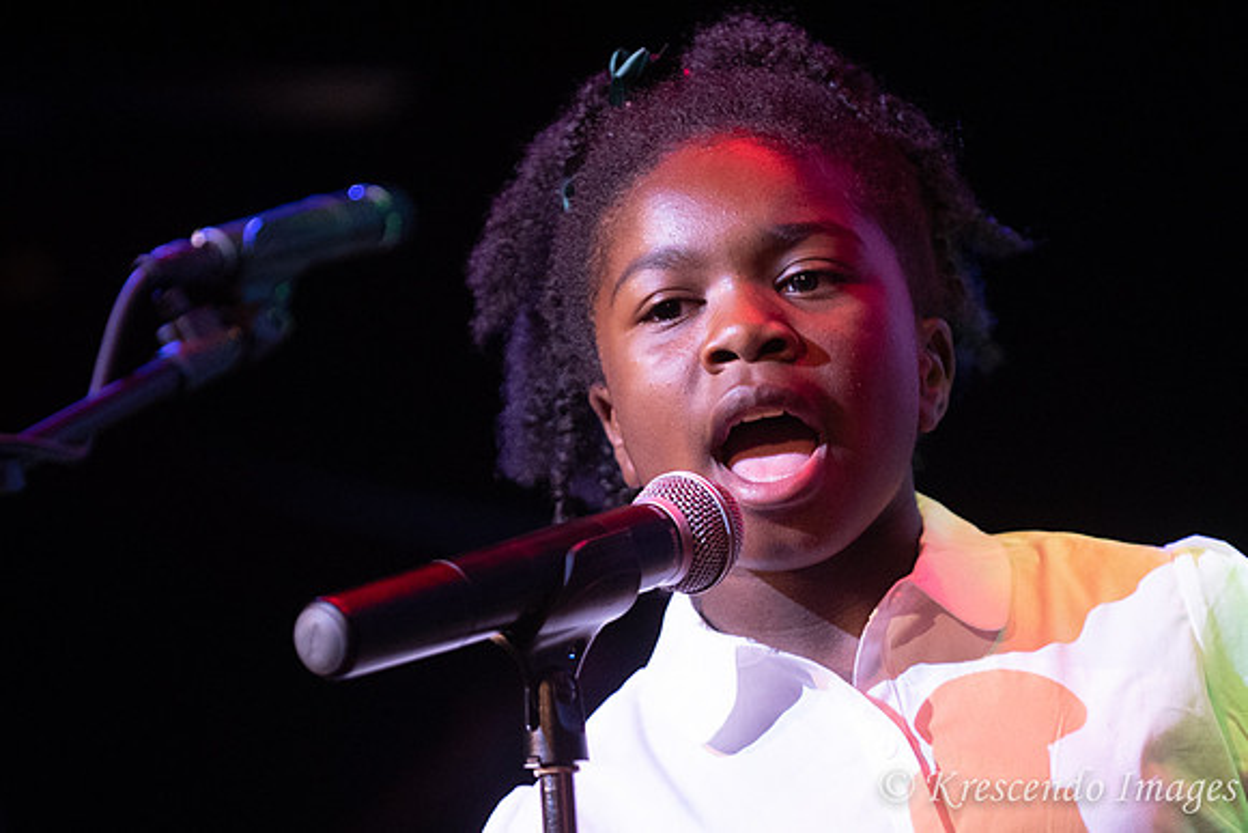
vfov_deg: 5.5
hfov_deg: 8.2
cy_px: 439
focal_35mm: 250
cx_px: 744
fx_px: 8681
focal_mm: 140
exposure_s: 1/200
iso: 3200
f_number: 2.8
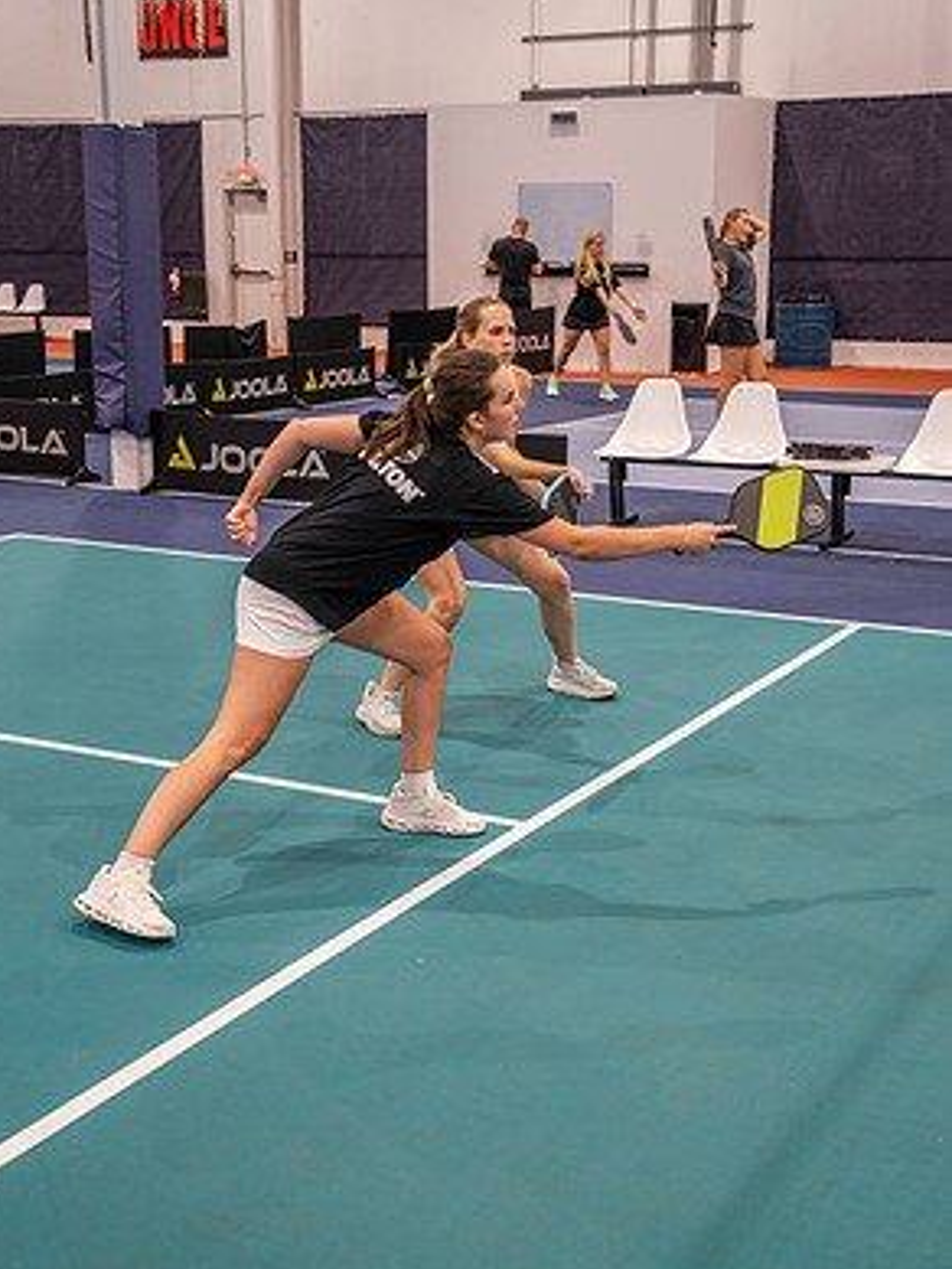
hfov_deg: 29.1
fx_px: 1832
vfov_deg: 38.2
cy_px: 623
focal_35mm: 50
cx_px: 466
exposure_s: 1/200
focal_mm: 45
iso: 1600
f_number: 4
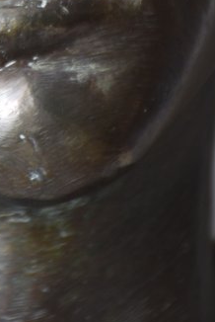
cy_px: -257
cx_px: -46
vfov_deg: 3.2
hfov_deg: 2.2
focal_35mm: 640
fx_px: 5721
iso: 100
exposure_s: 1.6
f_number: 5.6
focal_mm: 116
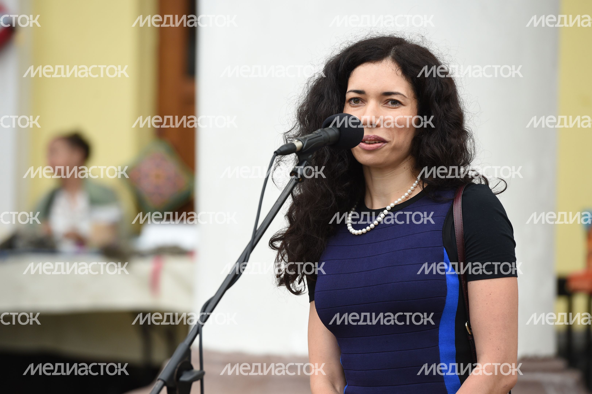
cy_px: 197
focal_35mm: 200
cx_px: 296
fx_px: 3287
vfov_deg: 6.9
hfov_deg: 10.3
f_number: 5
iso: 1000
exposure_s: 1/2000
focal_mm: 200
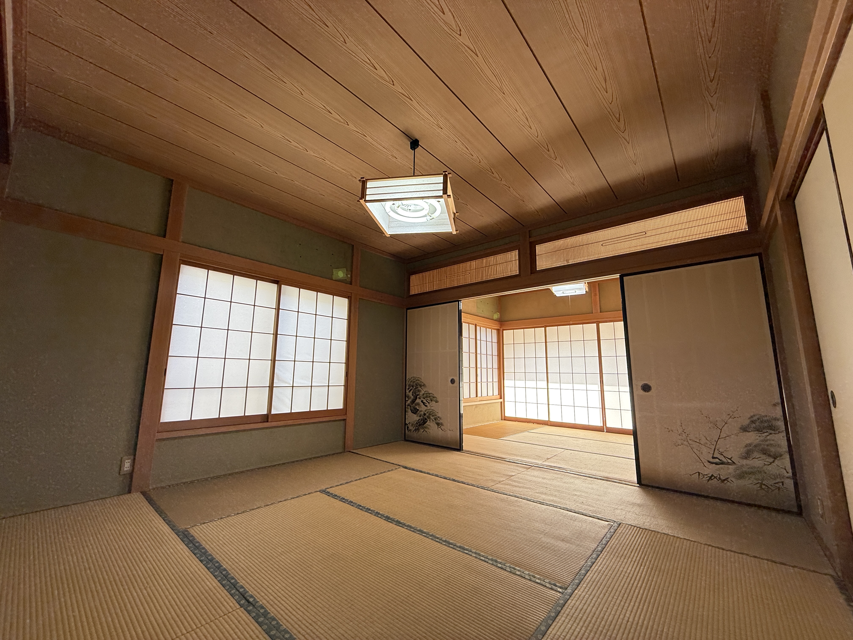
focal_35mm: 14
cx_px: 426
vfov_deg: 85.7
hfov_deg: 102.1
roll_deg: -1.0
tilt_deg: +9.0
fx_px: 345
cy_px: 320
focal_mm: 2.22
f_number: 2.2
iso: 80
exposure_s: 1/100
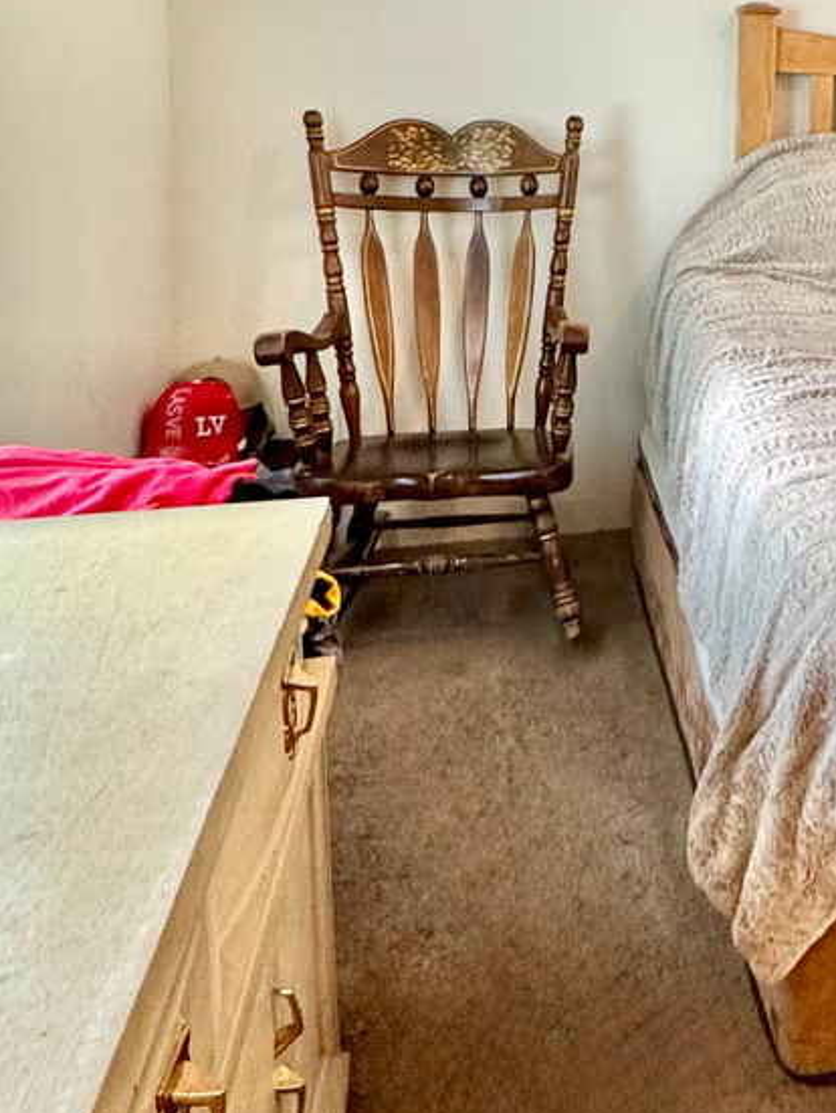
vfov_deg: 46.0
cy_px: 269
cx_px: 967
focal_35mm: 39
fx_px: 1254
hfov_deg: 31.7
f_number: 2.2
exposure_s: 1/60
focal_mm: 2.22
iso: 200
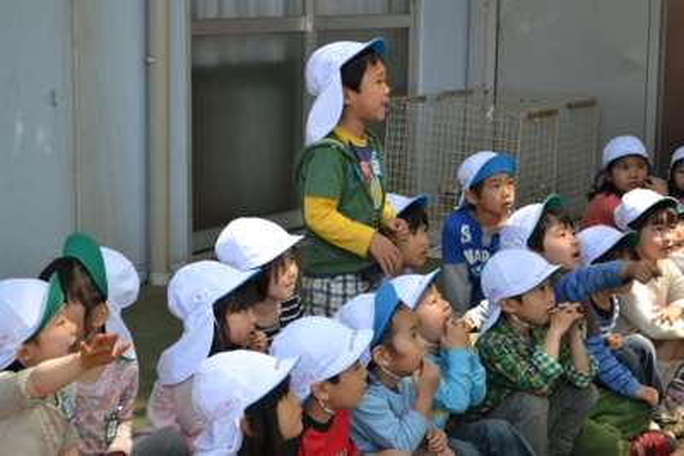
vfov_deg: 18.9
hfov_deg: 28.1
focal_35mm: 72
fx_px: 1368
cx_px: 342
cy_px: 228
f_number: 5.6
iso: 250
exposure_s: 1/125
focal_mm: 48
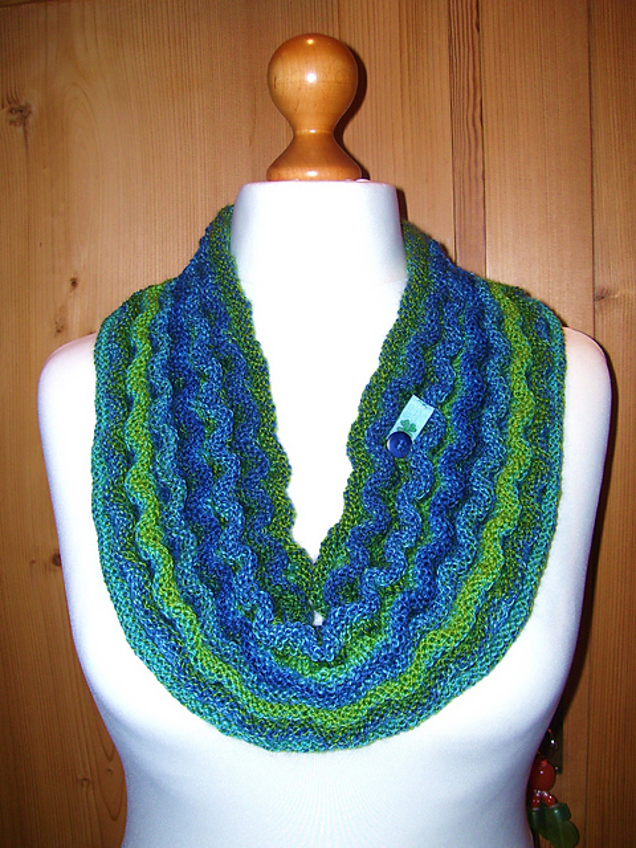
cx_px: 318
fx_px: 906
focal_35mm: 37
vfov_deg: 50.1
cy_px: 424
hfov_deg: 38.7
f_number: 2.7
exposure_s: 1/60
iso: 80
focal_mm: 6
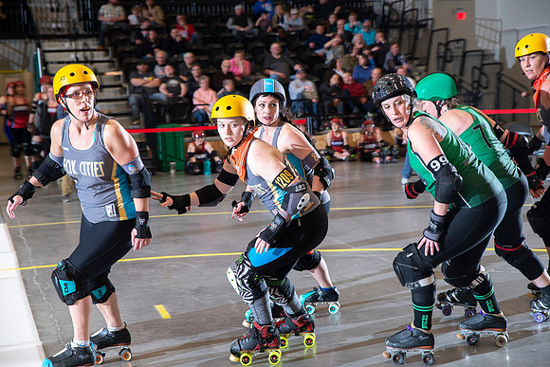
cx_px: 275
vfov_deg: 19.5
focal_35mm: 70
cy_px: 184
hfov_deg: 28.8
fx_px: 1070
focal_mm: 70
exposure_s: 1/160
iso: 640
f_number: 5.6
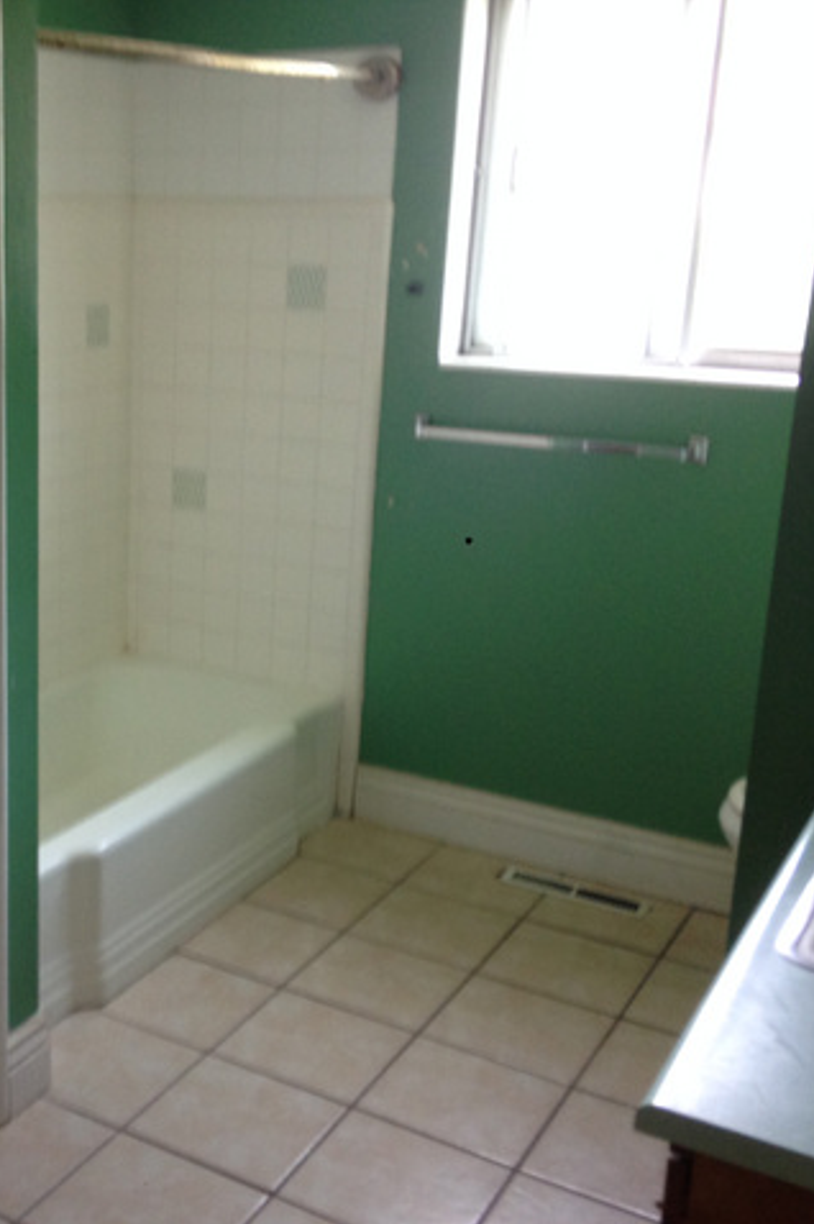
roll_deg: +1.1
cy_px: 612
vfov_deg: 42.8
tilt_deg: -13.7
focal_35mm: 46
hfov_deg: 28.4
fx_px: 1562
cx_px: 123
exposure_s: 1/20
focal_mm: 4.12
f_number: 2.4
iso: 100
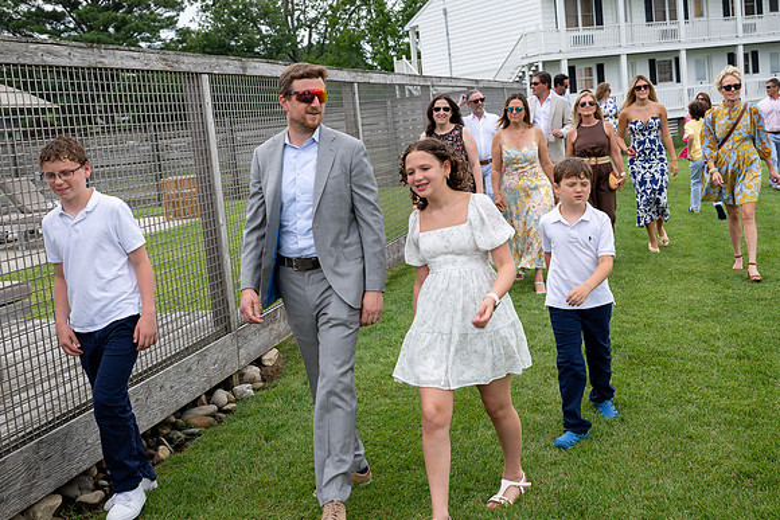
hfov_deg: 43.5
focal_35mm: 45
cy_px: 234
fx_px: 976
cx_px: 355
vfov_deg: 29.8
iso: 110
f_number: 7.1
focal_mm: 41
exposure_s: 1/250
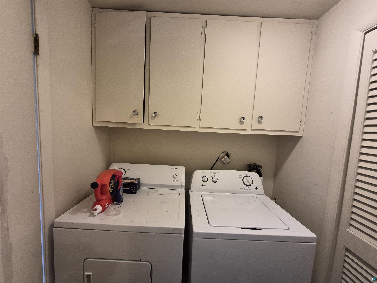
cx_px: 188
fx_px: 142
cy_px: 142
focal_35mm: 13
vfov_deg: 89.9
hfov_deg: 106.2
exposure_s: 1/60
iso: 320
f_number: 2.2
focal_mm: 1.74
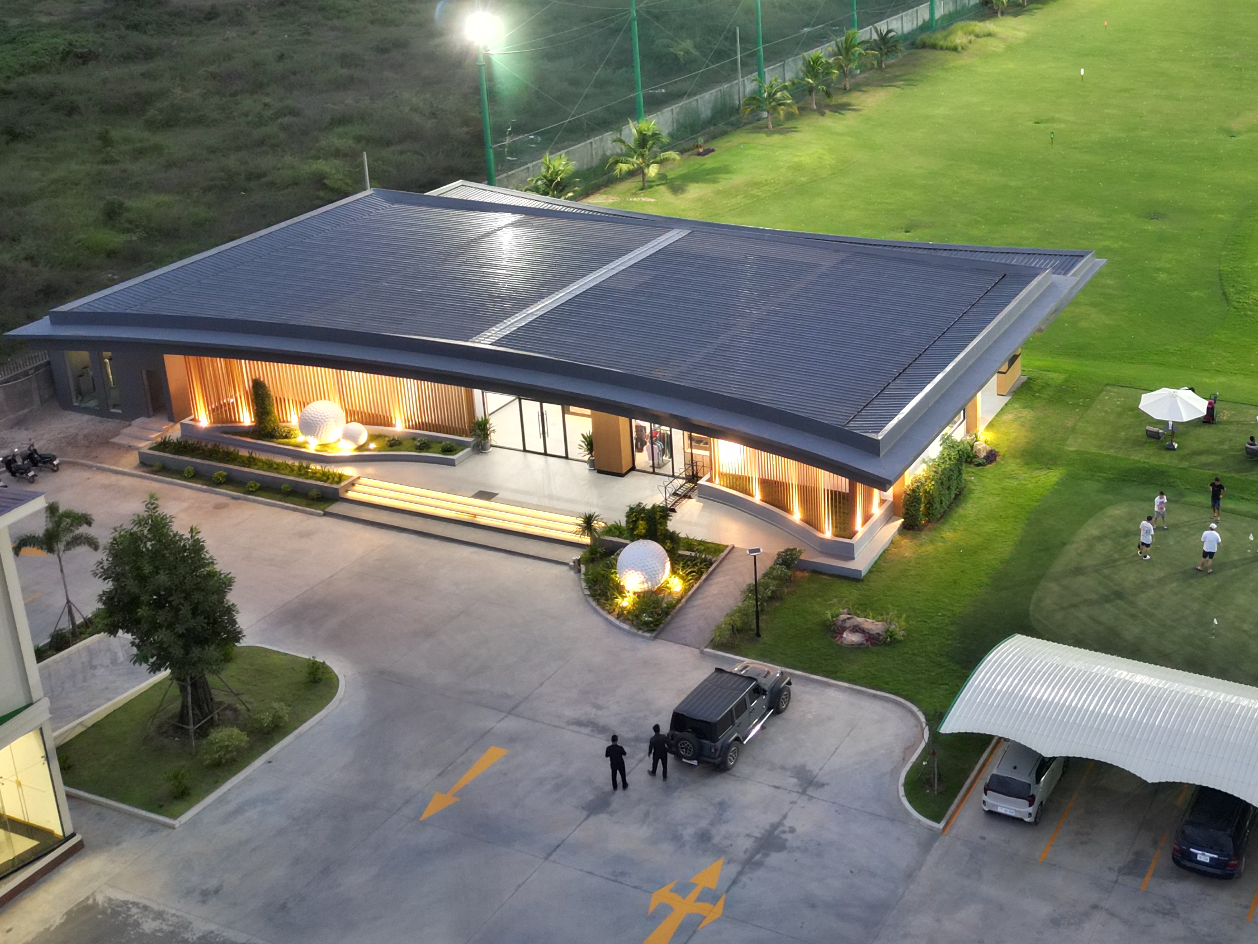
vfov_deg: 33.0
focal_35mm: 43
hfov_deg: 42.3
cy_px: 254
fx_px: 1563
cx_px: 971
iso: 480
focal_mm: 6.72
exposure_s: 1/15
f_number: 1.7
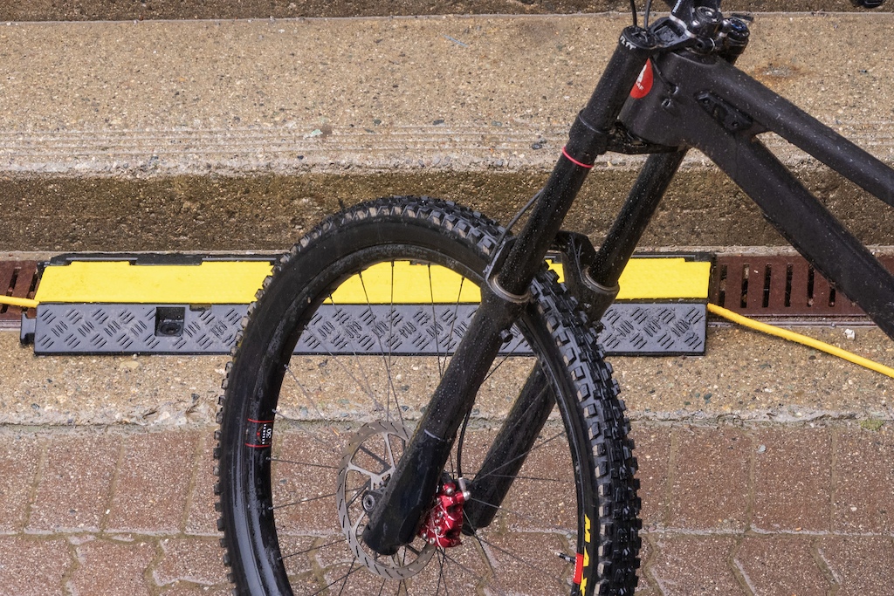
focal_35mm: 119
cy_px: 298
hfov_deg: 17.2
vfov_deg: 11.5
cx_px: 447
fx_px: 2955
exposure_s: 1/125
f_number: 4.5
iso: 250
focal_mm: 43.55
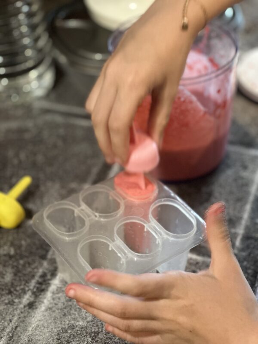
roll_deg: +2.4
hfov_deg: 19.1
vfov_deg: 25.3
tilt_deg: -39.6
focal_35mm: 77
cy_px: 172
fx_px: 765
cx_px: 129
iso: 400
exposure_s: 1/20
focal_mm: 9
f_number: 2.8
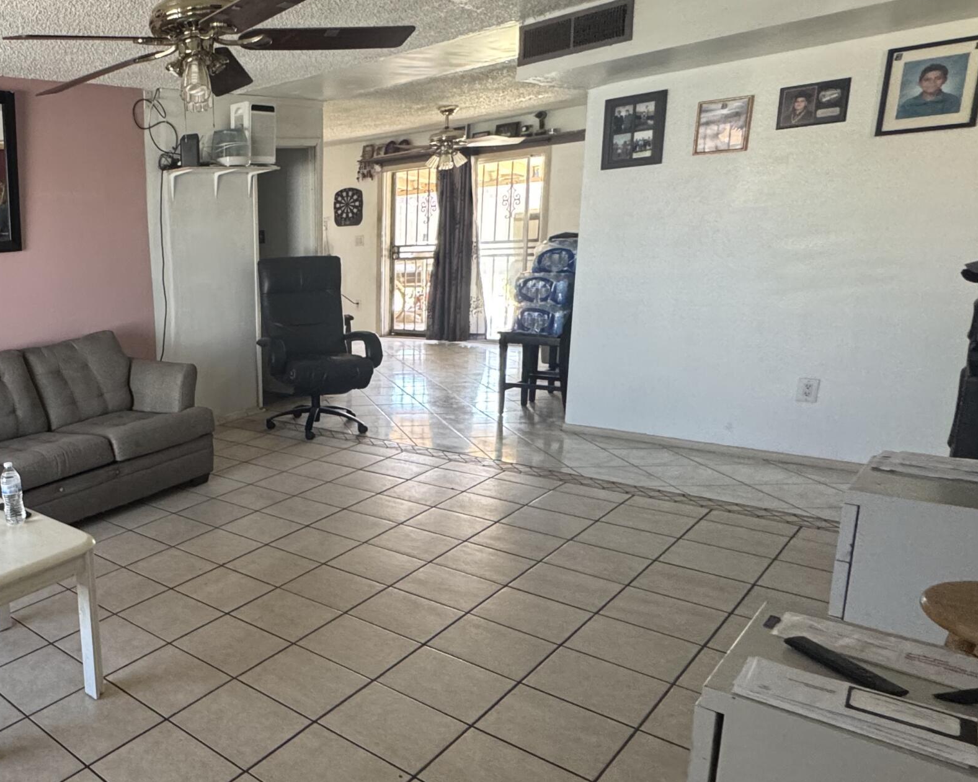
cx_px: 79
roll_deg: +4.5
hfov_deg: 56.1
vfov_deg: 54.9
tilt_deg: -13.2
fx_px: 752
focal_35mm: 26
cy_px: 400
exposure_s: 1/60
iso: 400
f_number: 2.2
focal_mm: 2.22
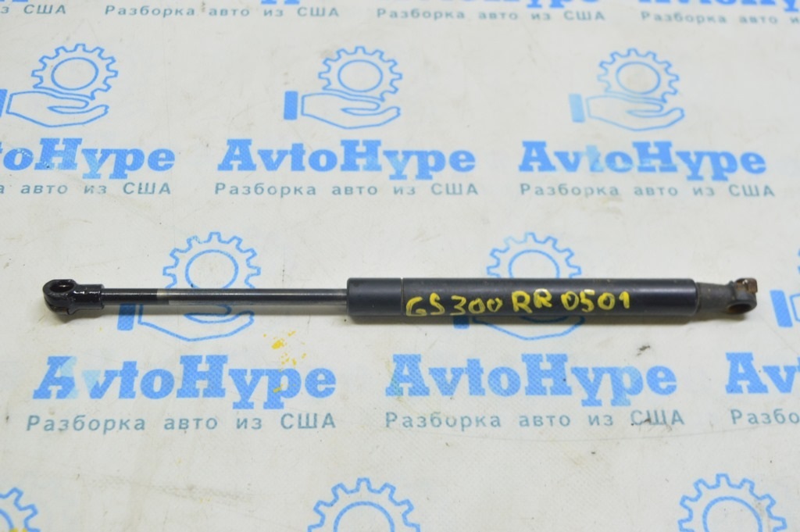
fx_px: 1066
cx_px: 400
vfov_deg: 28.0
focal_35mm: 48
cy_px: 266
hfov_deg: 41.1
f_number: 5.6
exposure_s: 1/20
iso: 400
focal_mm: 32
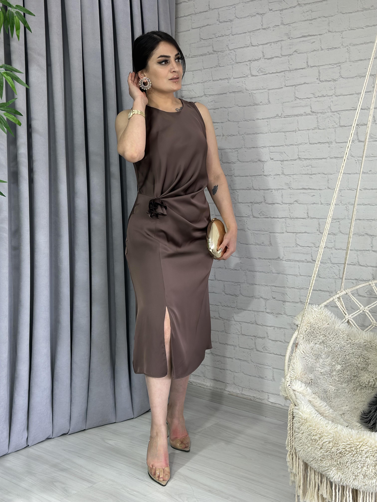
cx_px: 188
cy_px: 251
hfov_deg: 30.3
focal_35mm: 48
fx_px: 697
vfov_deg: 39.7
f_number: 1.78
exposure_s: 1/100
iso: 80
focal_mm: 6.86
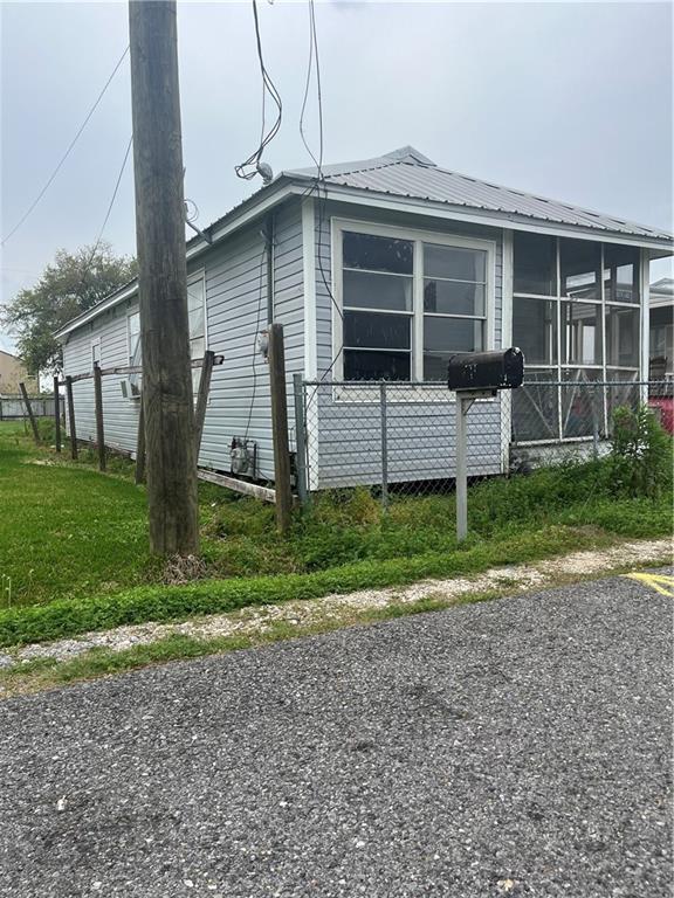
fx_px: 675
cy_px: 449
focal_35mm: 26
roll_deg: +2.3
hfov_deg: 53.1
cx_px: 337
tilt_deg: -6.0
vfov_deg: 67.3
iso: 50
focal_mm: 5.1
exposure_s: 1/2463
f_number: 1.6
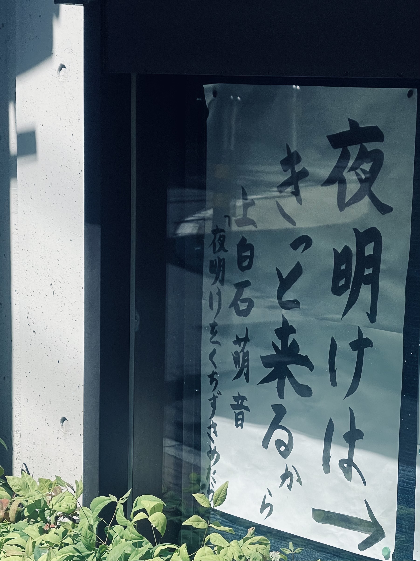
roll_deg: -0.5
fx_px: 1035
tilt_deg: -8.2
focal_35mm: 64
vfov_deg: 30.3
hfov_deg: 22.9
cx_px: 210
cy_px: 280
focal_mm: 7.5
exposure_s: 1/827
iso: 20
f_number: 2.2
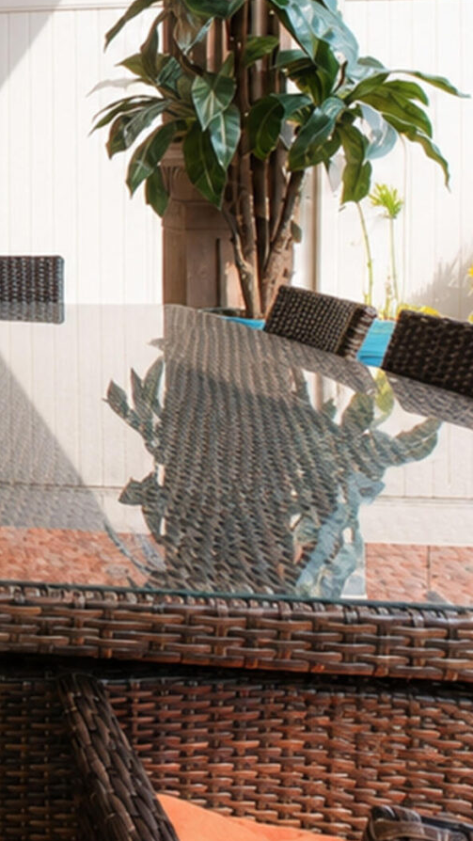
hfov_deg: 18.3
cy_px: 167
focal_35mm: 45
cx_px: -460
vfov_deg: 43.3
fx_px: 1003
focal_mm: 10
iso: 500
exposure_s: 1/200
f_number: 8
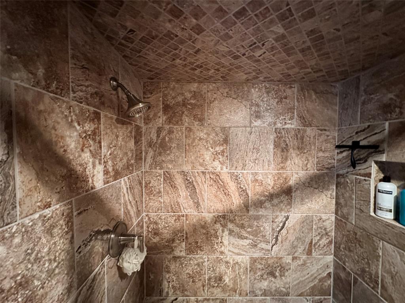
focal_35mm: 14
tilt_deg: -3.1
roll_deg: -0.5
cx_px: 202
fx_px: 164
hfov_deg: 102.1
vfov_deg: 85.7
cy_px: 152
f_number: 2.2
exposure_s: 1/30
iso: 1250
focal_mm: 2.22
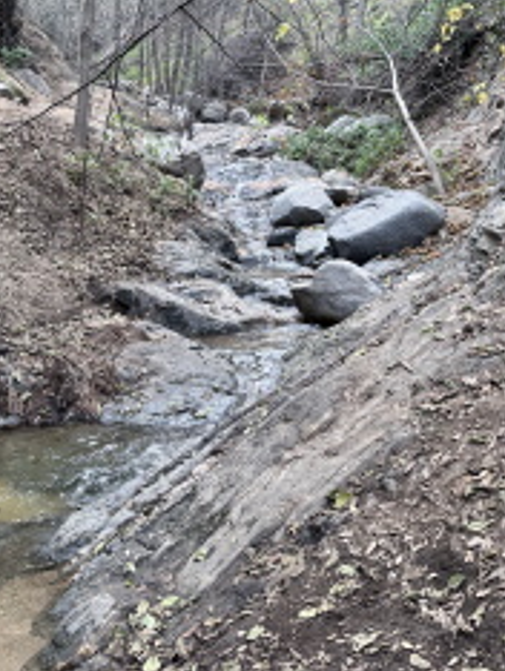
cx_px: 252
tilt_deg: -1.7
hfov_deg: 35.2
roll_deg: -1.3
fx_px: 796
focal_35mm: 41
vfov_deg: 45.0
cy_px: 218
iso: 80
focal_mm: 6.86
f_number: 1.78
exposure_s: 1/171
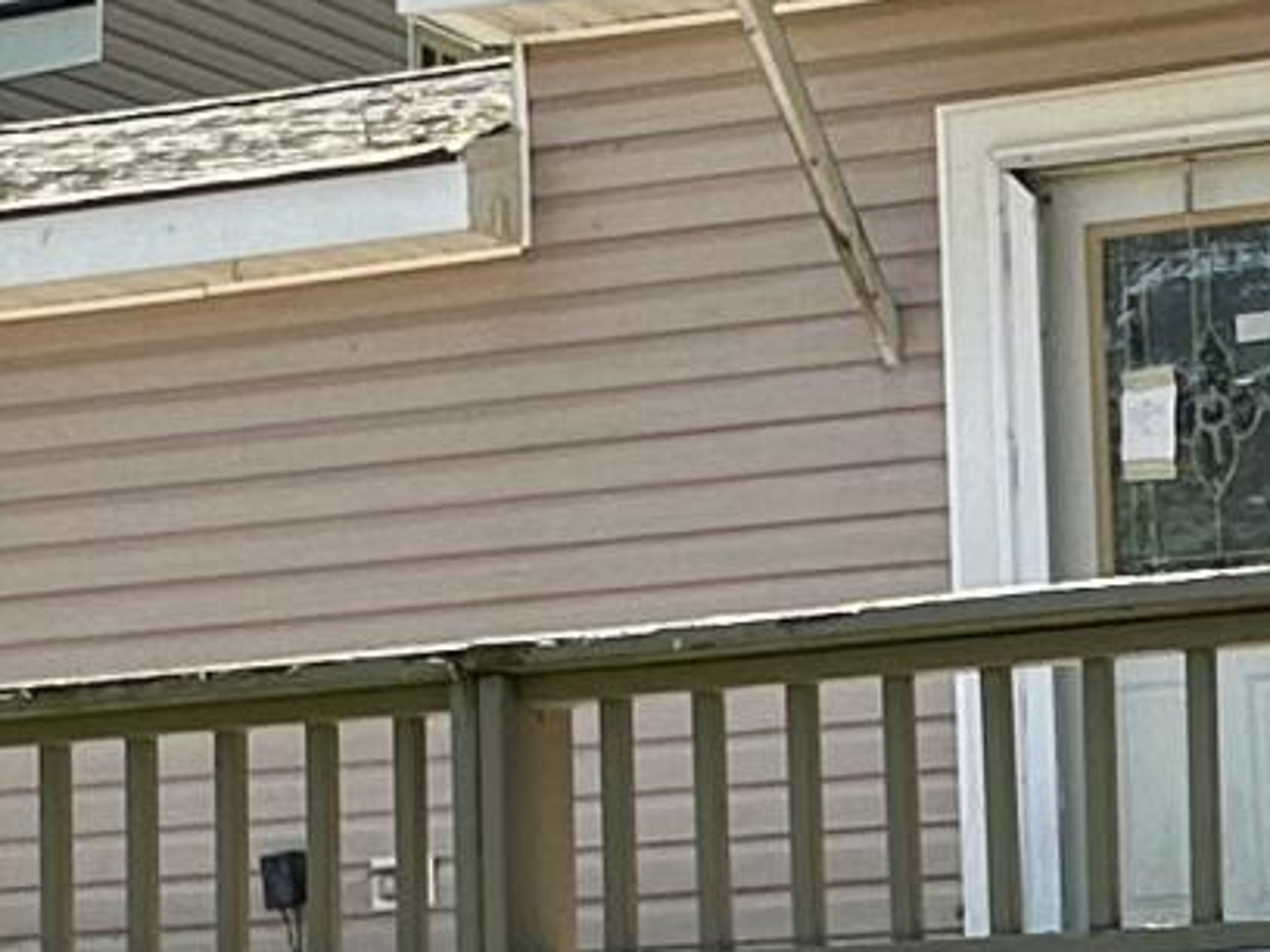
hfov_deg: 18.3
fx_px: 3779
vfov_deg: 14.4
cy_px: 551
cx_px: 1426
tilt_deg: +8.1
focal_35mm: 103
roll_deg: +2.1
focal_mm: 2.22
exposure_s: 1/388
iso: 40
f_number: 2.2
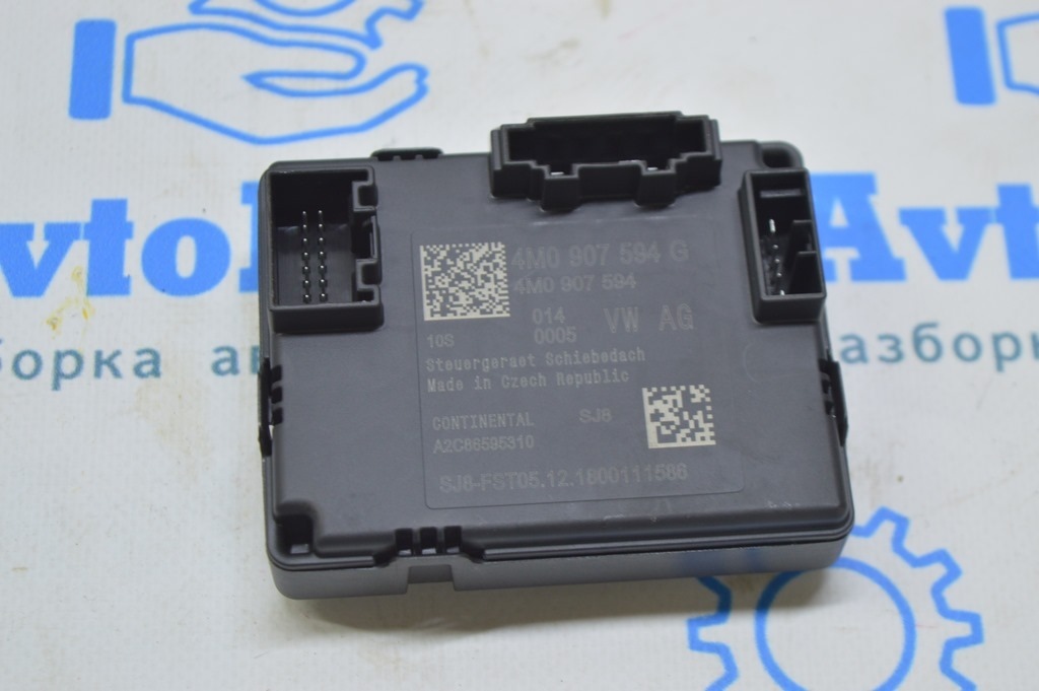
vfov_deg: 16.5
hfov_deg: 24.6
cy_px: 346
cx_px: 520
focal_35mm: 82
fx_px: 2379
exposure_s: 1/20
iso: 400
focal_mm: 55
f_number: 5.6
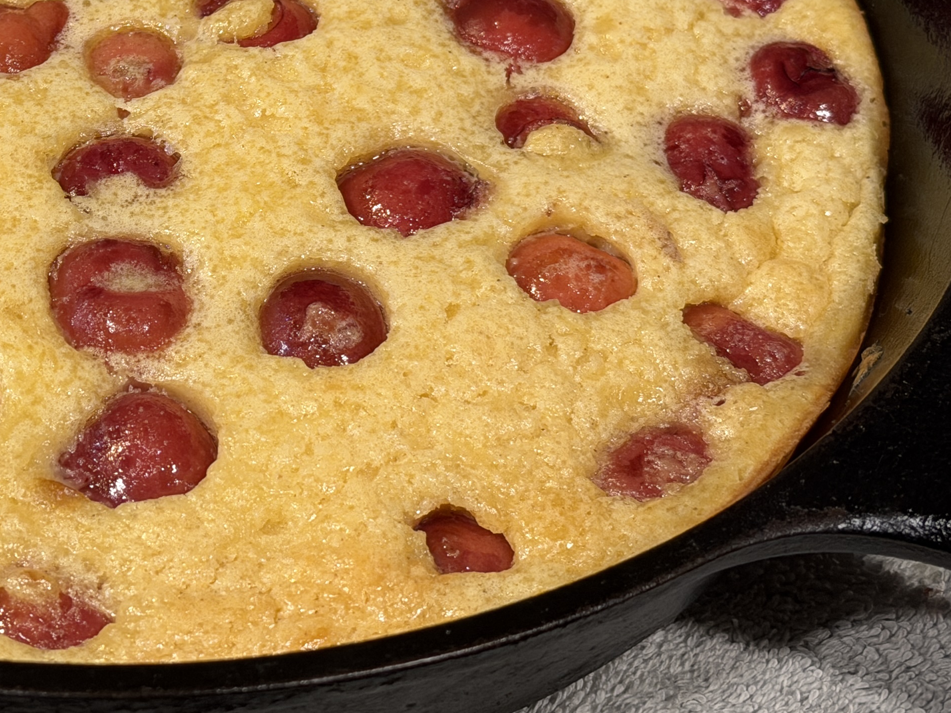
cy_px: 117
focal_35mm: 102
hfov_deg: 19.0
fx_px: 2802
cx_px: 140
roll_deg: -0.7
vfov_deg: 14.4
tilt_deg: -41.7
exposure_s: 1/60
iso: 125
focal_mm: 6.76
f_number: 1.78
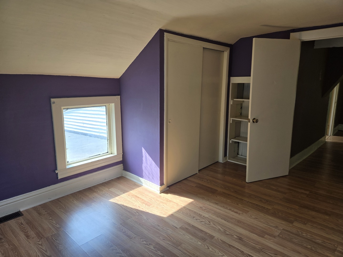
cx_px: 172
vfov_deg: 58.9
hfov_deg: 73.9
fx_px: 228
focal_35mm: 23
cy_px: 128
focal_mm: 5.4
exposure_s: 1/180
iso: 40
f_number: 1.8
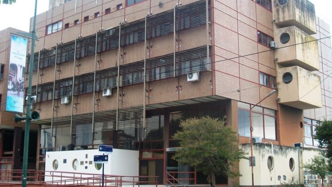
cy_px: 79
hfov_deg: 41.3
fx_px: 440
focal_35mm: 50
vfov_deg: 23.9
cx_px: 166
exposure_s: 1/100
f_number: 3
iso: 80
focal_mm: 7.6
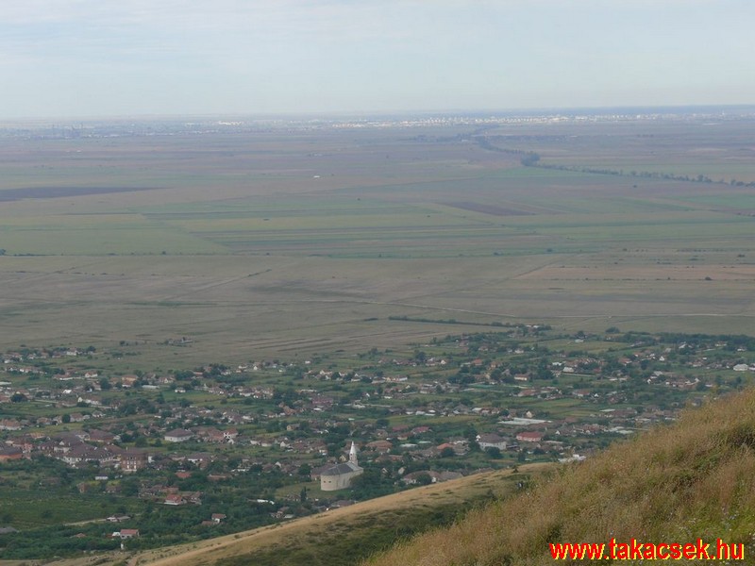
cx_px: 378
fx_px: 2705
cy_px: 283
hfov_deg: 15.9
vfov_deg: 12.0
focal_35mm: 124
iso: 100
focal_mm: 23.4
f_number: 5.6
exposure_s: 1/320
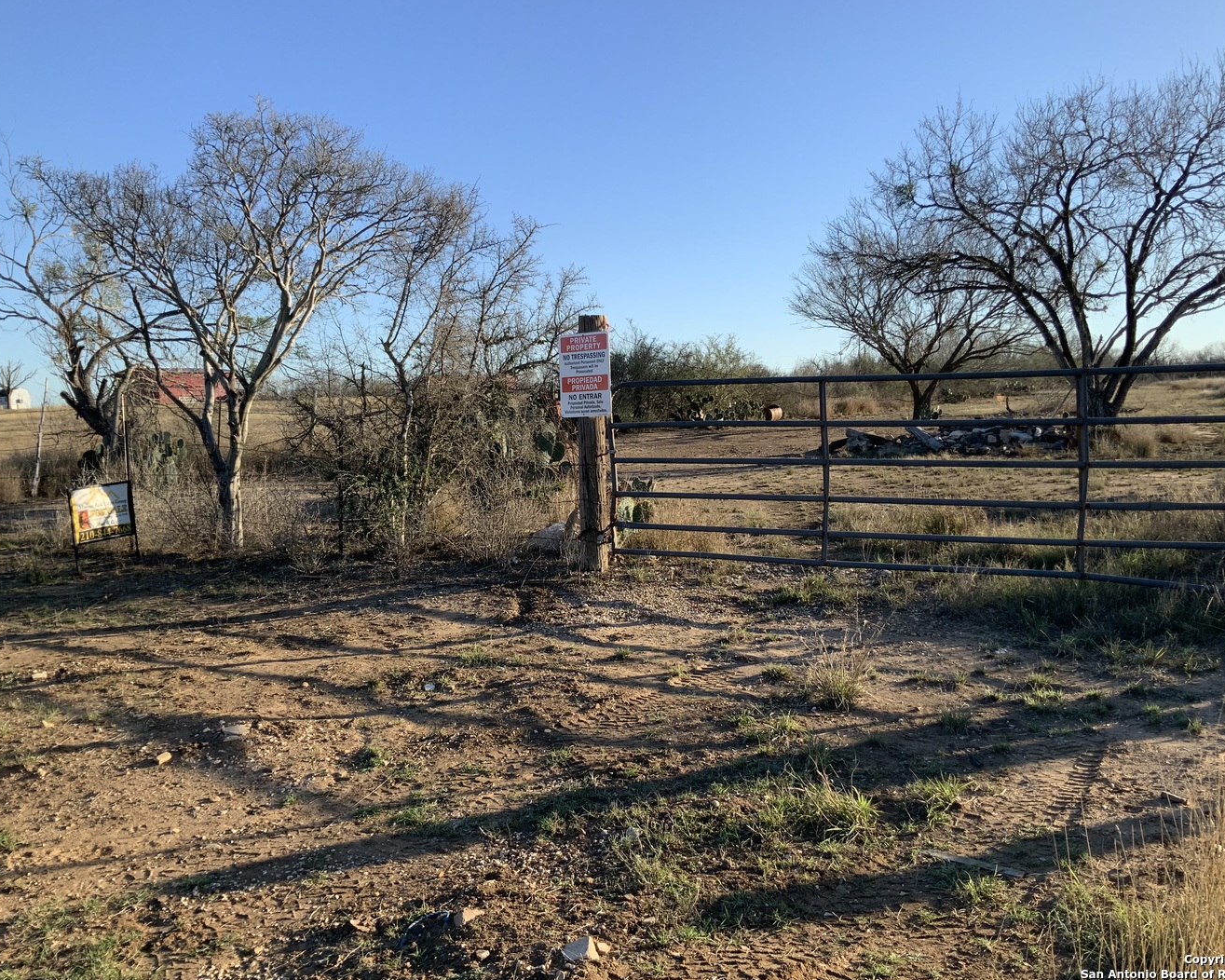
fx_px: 1124
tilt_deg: -4.6
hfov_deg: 57.2
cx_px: 612
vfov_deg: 47.1
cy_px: 479
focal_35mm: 31
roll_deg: +1.6
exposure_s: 1/1076
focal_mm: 3
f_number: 1.8
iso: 16
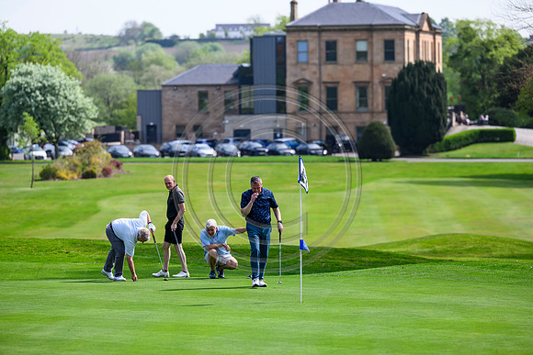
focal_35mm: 200
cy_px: 178
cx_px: 266
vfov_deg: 6.9
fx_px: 2962
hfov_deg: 10.3
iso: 500
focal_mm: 200
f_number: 4
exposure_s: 1/2000
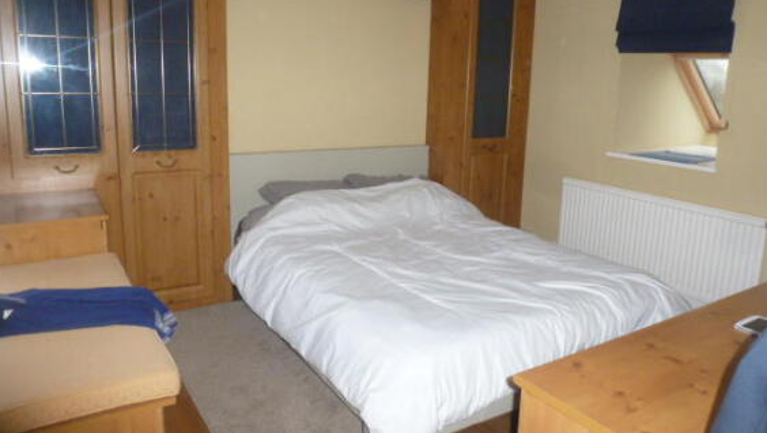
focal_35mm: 27
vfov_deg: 42.8
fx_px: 549
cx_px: 376
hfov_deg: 69.8
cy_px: 182
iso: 400
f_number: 3.3
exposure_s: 1/60
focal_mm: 4.3
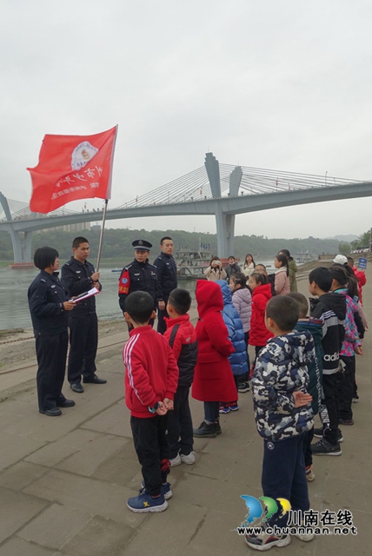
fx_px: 371
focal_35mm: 24
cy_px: 278
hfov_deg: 53.2
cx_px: 186
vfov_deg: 73.7
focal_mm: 8.8
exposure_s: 1/100
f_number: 4
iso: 125
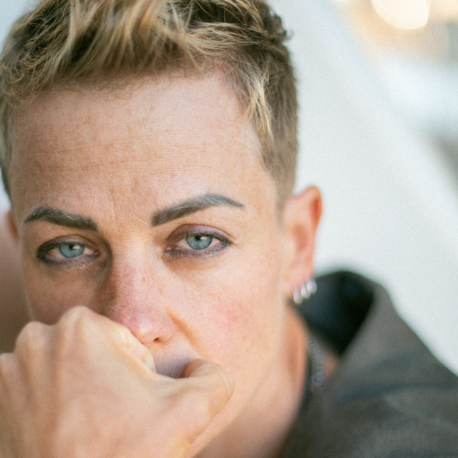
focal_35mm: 80
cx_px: 191
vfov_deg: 21.5
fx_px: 1198
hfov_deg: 21.6
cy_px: 334
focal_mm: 50
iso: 250
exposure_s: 1/500
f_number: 1.4
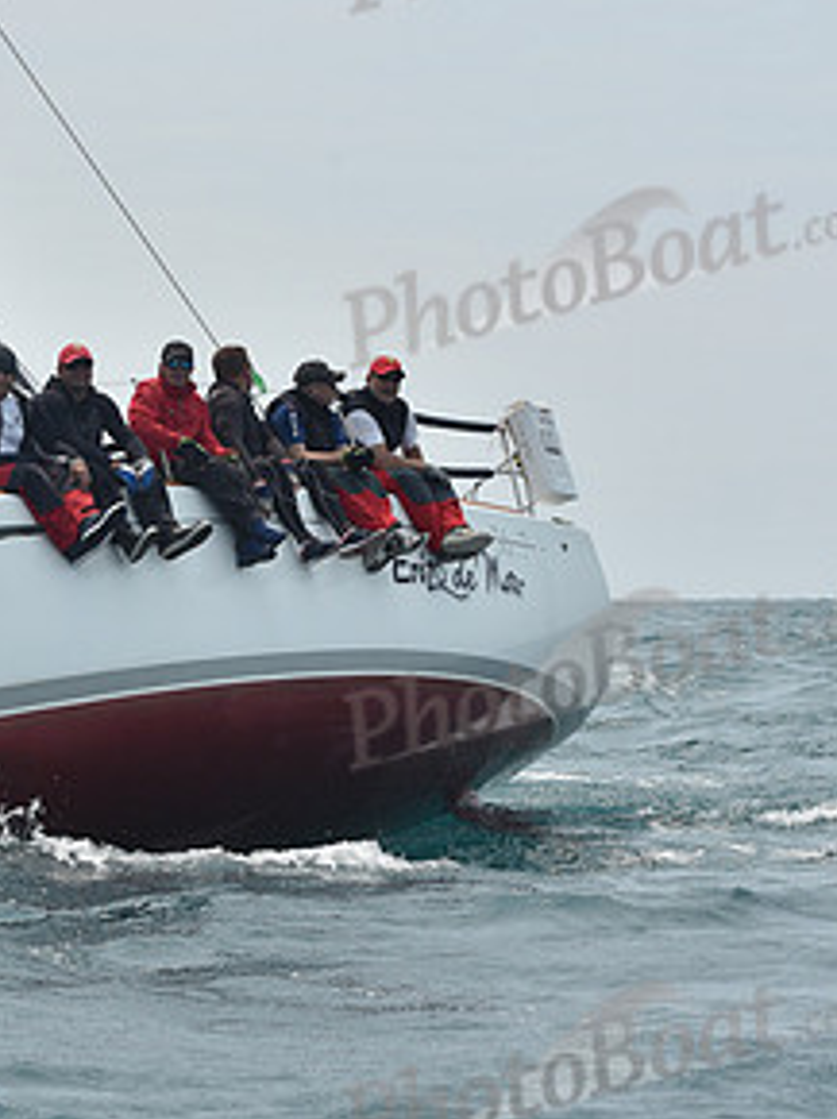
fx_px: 4972
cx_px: 145
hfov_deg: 9.6
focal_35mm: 154
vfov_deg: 12.8
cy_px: 525
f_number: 11
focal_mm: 80
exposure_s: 1/800
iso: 250
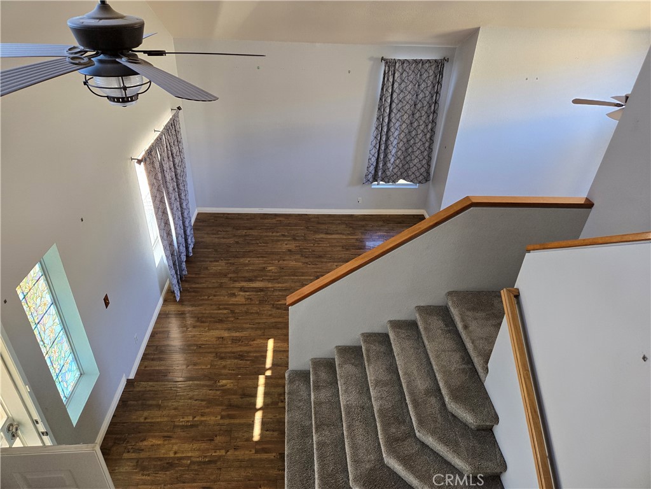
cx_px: 326
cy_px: 244
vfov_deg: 58.9
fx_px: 433
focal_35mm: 23
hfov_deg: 73.9
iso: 200
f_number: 1.8
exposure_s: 1/120
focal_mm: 5.4
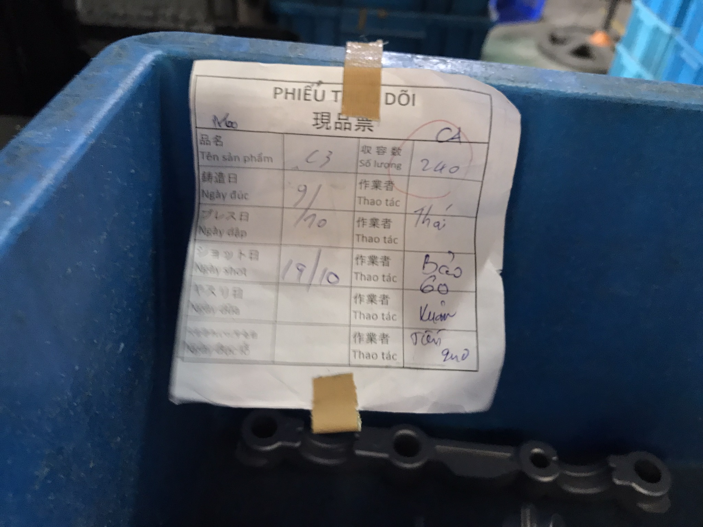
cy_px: 264
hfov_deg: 63.4
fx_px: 569
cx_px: 352
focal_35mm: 28
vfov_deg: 49.7
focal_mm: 3.99
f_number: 1.8
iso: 50
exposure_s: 1/17
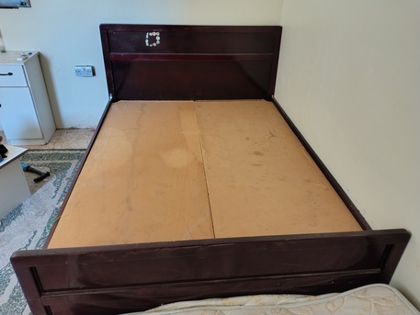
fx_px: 303
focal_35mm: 25
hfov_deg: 69.4
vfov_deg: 54.9
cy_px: 158
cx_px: 210
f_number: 1.7
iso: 2084
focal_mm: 4.71
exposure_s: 1/40.1
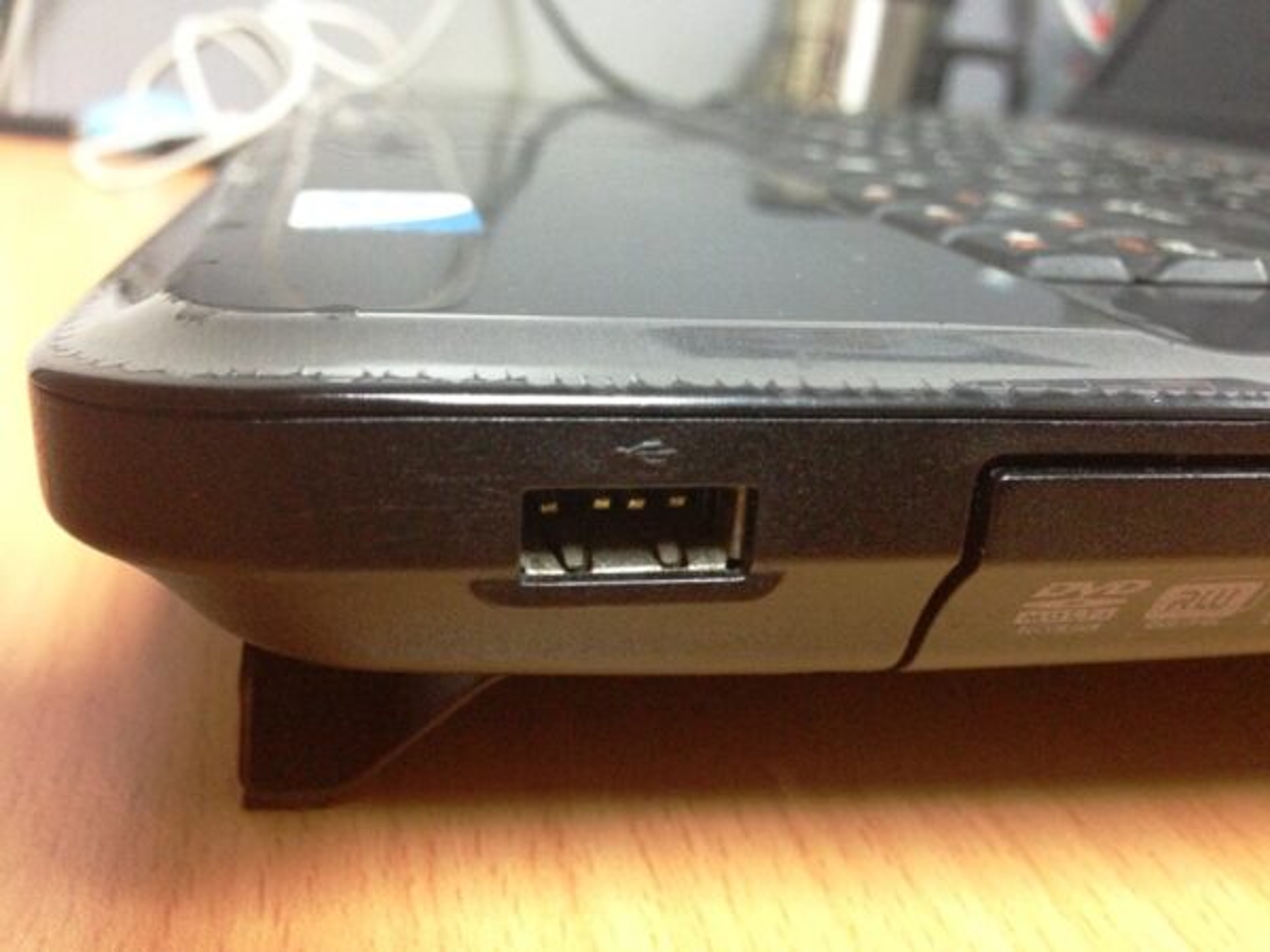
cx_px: 635
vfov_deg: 42.9
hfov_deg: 55.4
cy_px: 476
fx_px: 1211
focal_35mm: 33
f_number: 2.4
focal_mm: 4.13
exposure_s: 1/20
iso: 400
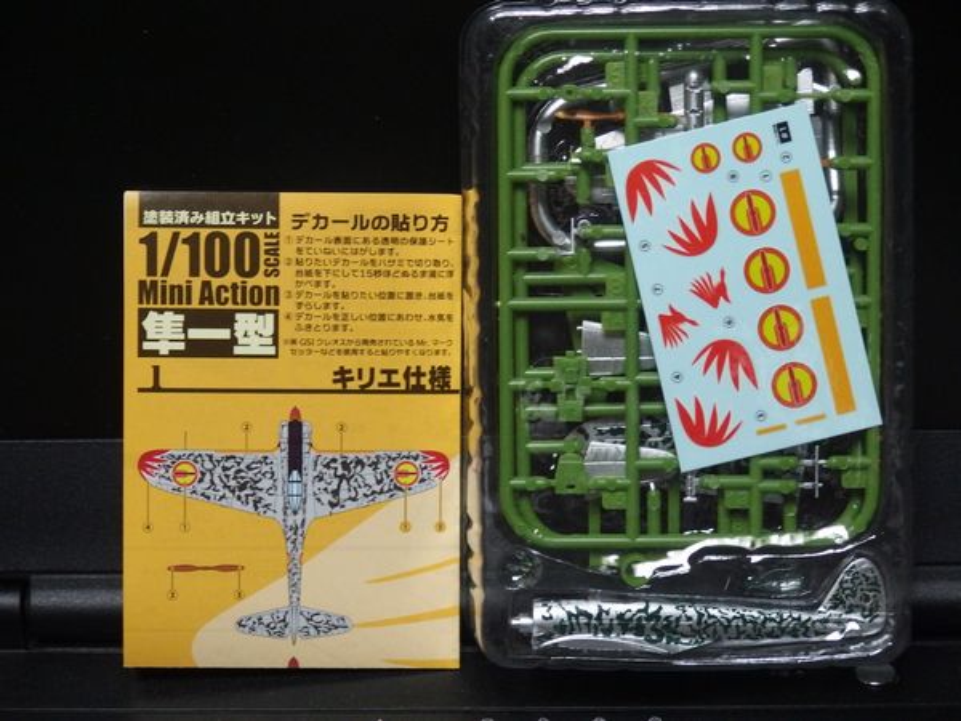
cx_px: 480
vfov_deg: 15.2
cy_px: 360
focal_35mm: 97
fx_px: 2693
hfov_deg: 20.2
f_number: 2.5
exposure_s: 1/60
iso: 640
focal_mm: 17.3
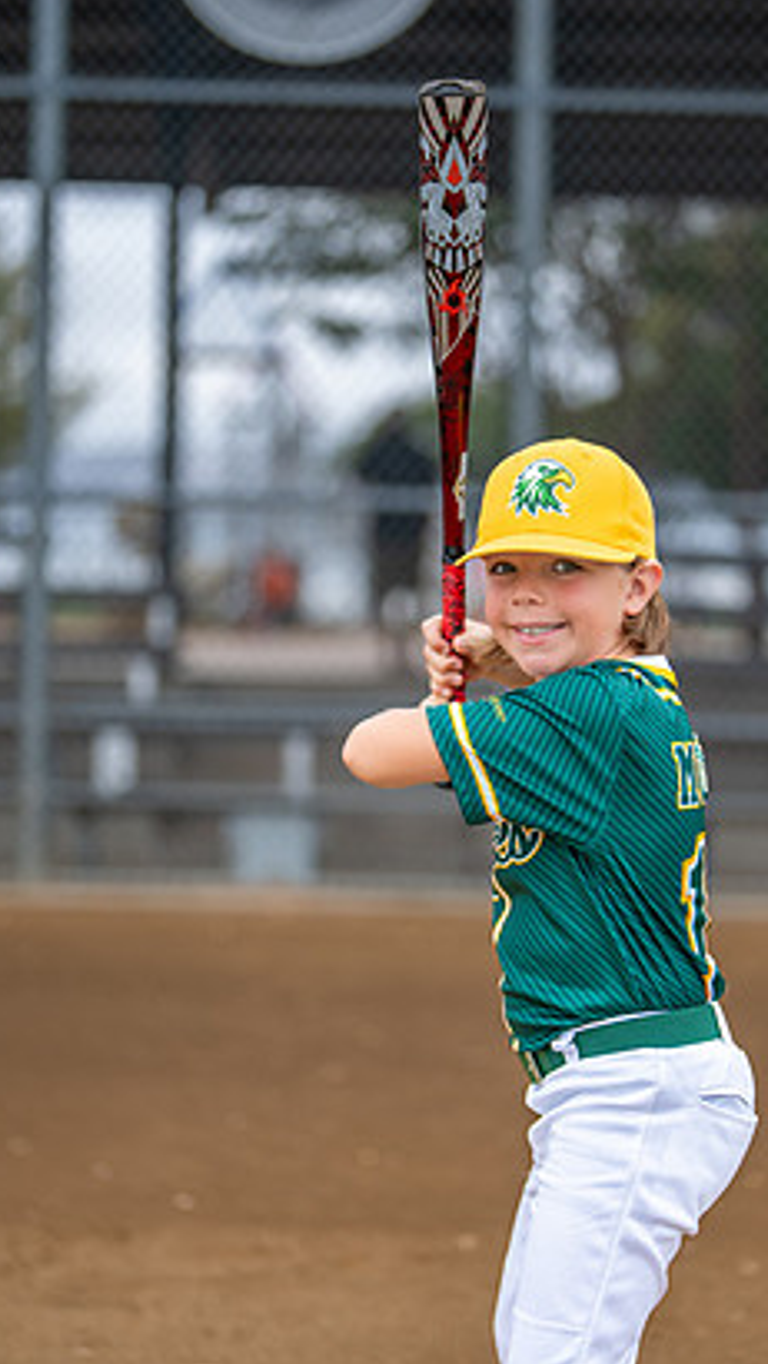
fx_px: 2893
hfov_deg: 15.1
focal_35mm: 80
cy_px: 682
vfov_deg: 26.5
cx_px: 471
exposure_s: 1/2500
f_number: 1.2
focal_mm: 50
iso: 160
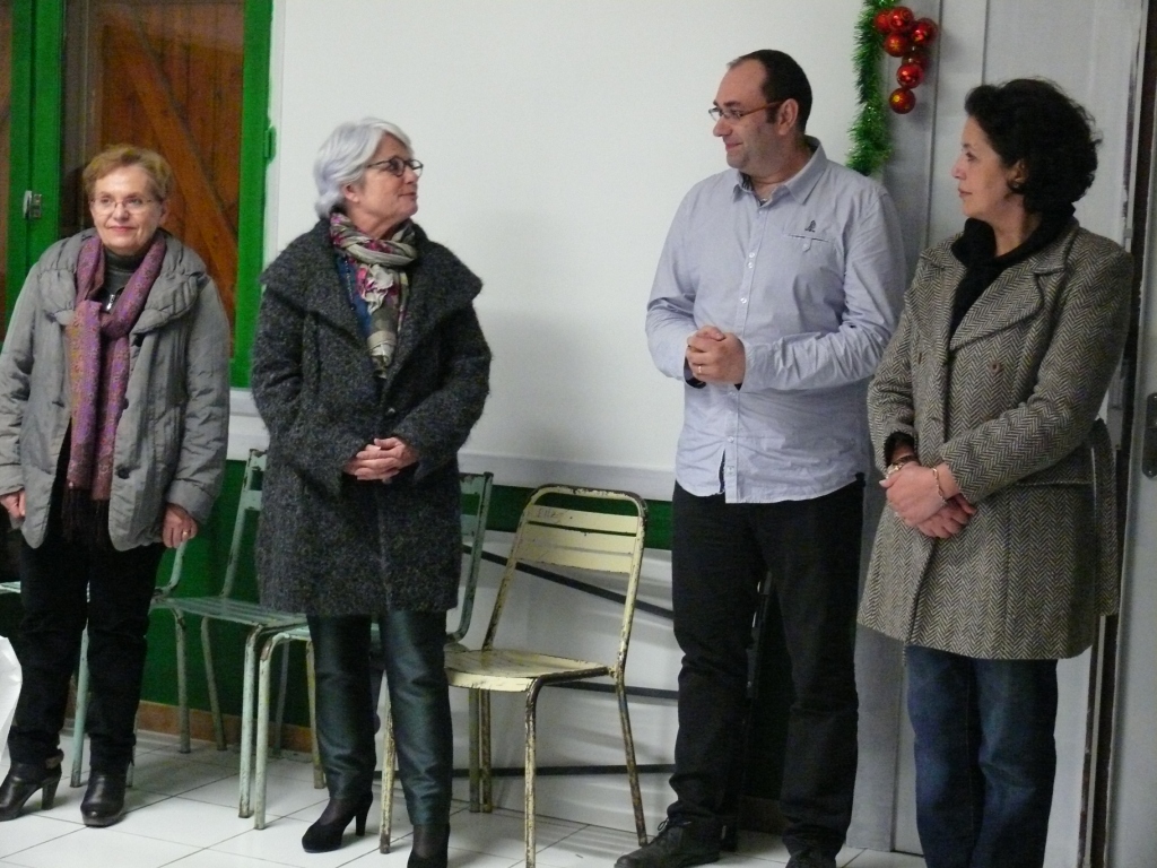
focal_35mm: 60
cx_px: 578
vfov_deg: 24.4
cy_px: 434
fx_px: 2005
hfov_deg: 32.2
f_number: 3.2
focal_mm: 12.7
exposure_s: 1/20
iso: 800
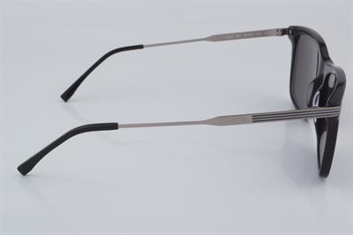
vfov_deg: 18.2
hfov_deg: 27.0
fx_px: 735
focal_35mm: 75
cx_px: 176
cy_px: 118
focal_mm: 50
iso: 100
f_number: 32
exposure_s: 1/4
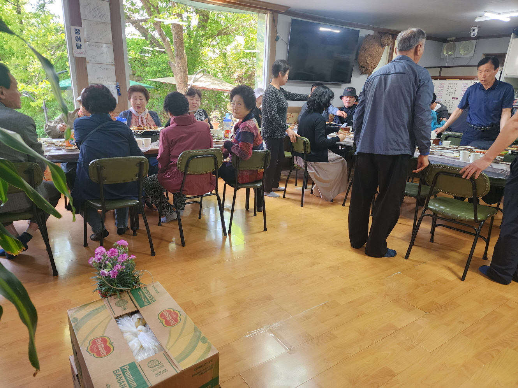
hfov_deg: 73.9
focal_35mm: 23
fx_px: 344
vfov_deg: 58.9
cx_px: 259
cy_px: 194
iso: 320
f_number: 1.8
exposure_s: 1/120
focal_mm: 6.4
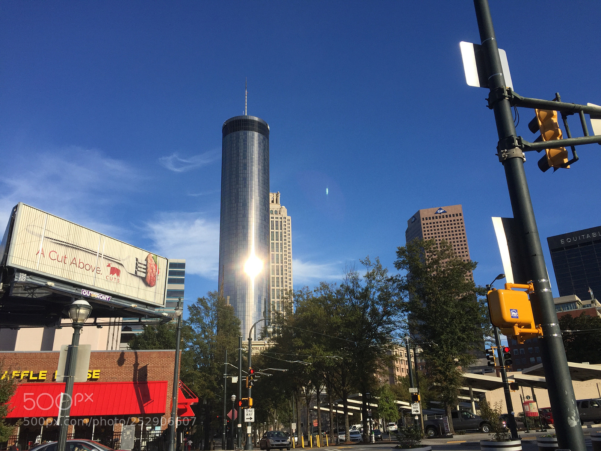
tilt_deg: +21.7
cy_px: 226
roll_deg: +1.3
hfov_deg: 61.7
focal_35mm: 29
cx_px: 300
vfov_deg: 48.2
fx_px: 503
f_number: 2.2
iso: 32
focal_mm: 4.15
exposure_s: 1/1883
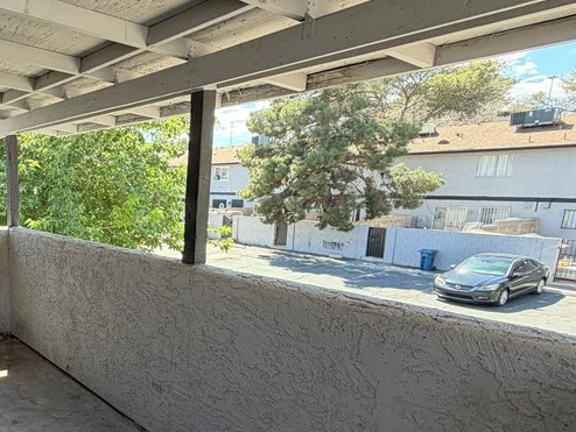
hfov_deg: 51.5
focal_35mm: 29
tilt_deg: -11.0
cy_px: 276
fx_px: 483
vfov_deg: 47.7
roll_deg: +0.2
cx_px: 22
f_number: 2.2
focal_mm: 2.22
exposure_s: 1/121
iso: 64
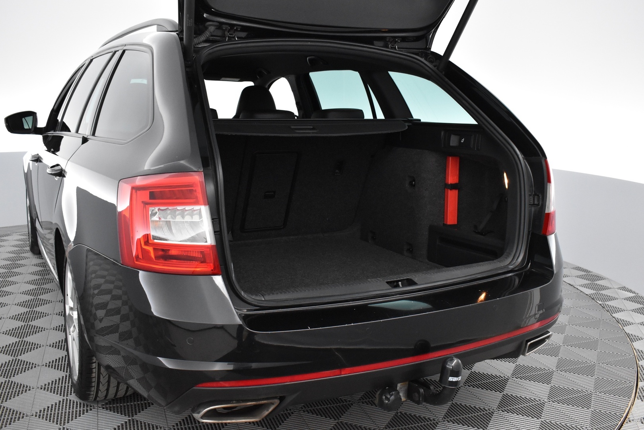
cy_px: 215
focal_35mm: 34
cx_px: 322
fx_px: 617
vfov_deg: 38.4
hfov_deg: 55.1
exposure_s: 1/100
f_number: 5
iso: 3200
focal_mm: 23
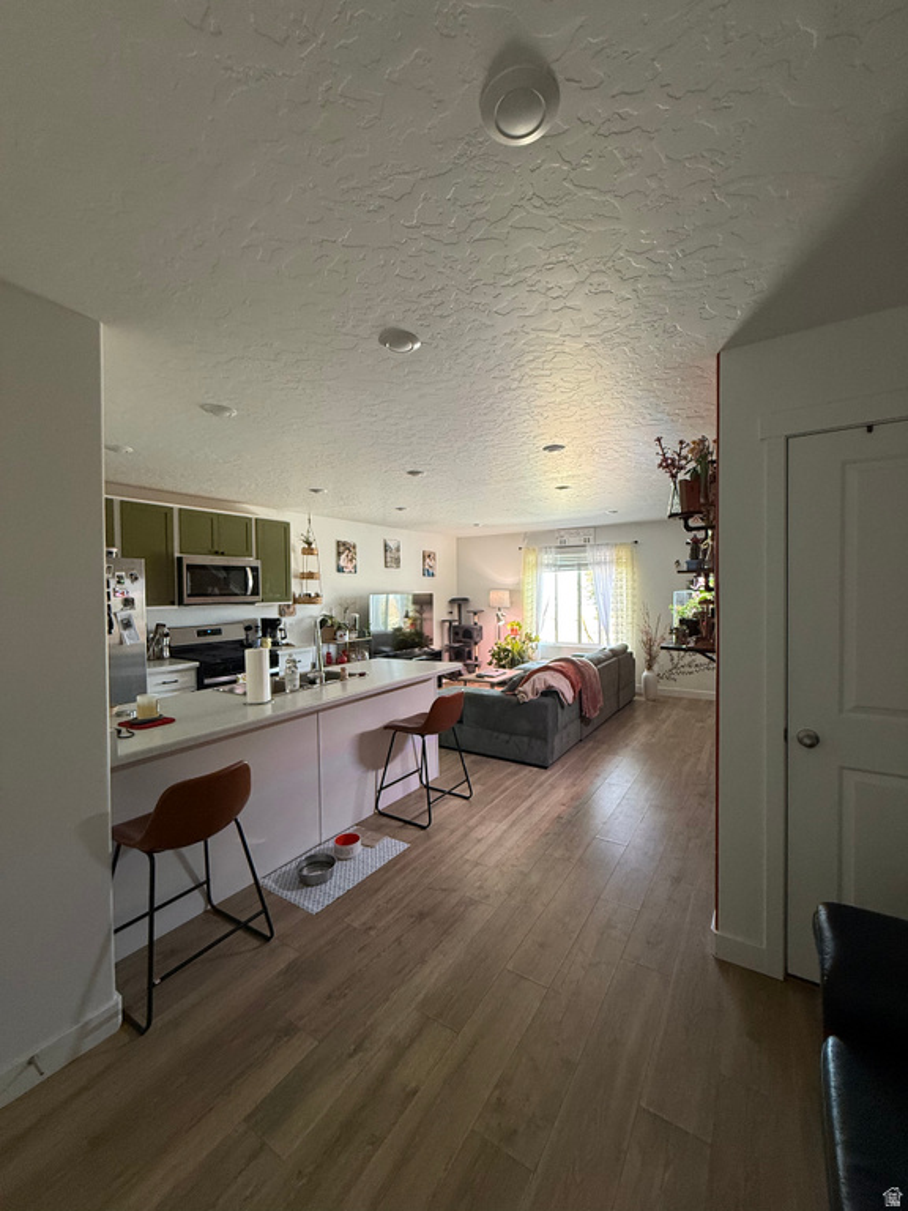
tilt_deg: -0.5
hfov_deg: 85.7
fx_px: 490
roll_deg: +1.1
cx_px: 454
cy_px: 606
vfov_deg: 102.1
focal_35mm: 14
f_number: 2.2
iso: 200
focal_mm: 2.22
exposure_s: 1/60
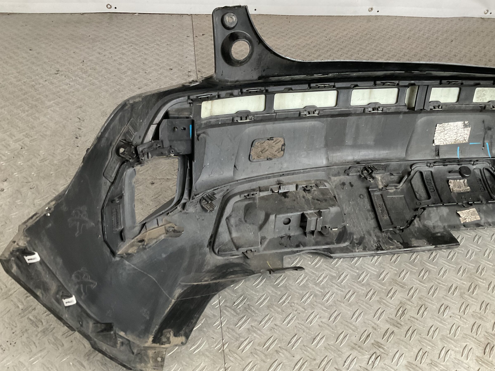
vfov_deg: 45.4
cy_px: 182
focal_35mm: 31
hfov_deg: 58.4
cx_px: 245
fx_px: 443
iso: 200
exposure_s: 1/60
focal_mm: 3
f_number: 1.8
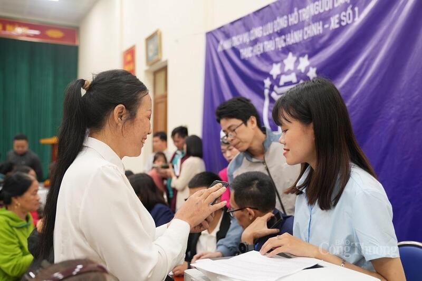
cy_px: 140
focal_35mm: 39
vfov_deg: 34.2
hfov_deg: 49.6
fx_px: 457
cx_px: 211
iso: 640
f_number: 3.2
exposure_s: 1/80
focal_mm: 39
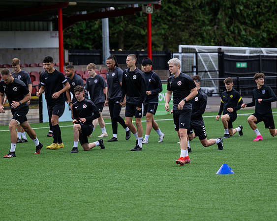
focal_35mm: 189
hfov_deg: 10.2
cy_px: 112
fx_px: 1549
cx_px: 168
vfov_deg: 8.2
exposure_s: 1/2000
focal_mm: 165
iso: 400
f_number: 4
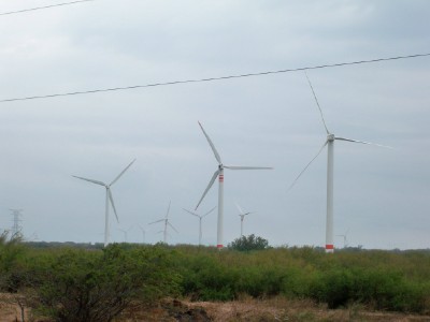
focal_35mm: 105
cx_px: 215
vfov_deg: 14.1
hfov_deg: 18.7
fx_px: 1304
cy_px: 161
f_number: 5.7
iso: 80
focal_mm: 18.8
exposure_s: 1/320
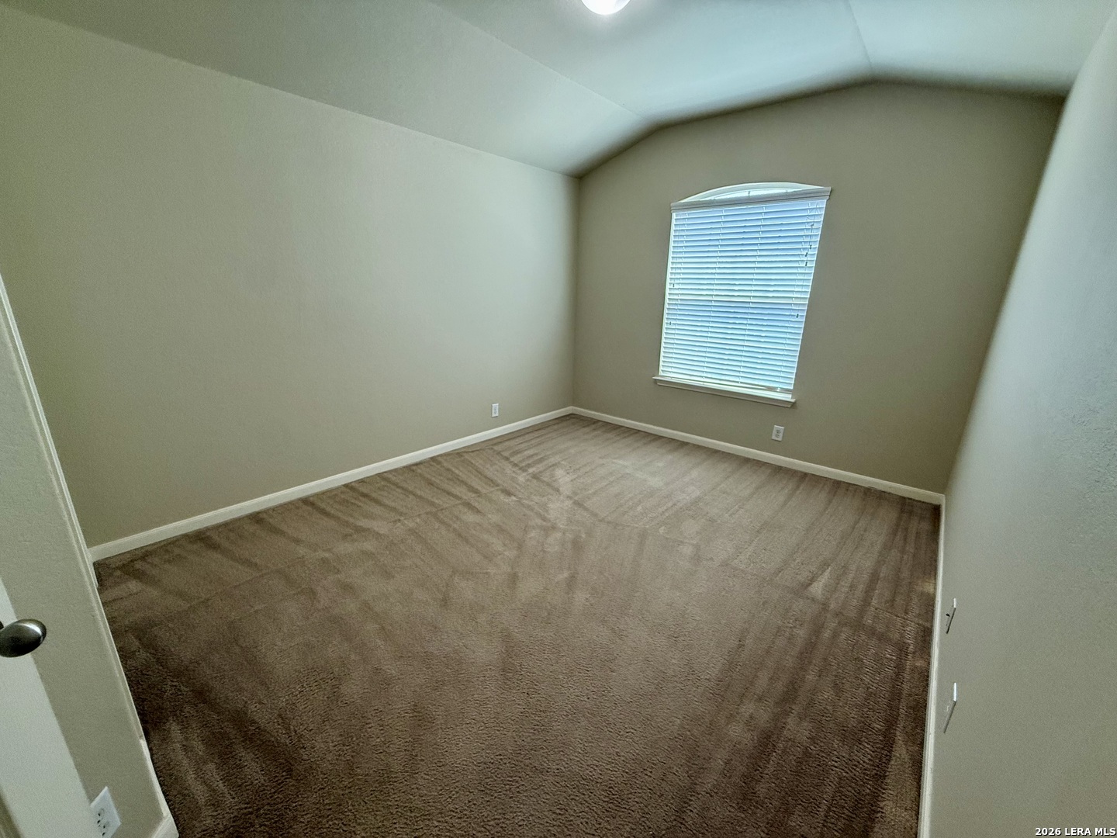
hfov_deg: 102.1
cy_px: 419
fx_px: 452
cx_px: 558
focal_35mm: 14
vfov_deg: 85.7
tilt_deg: -17.2
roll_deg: -0.9
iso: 200
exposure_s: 1/120
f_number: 2.2
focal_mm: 2.22
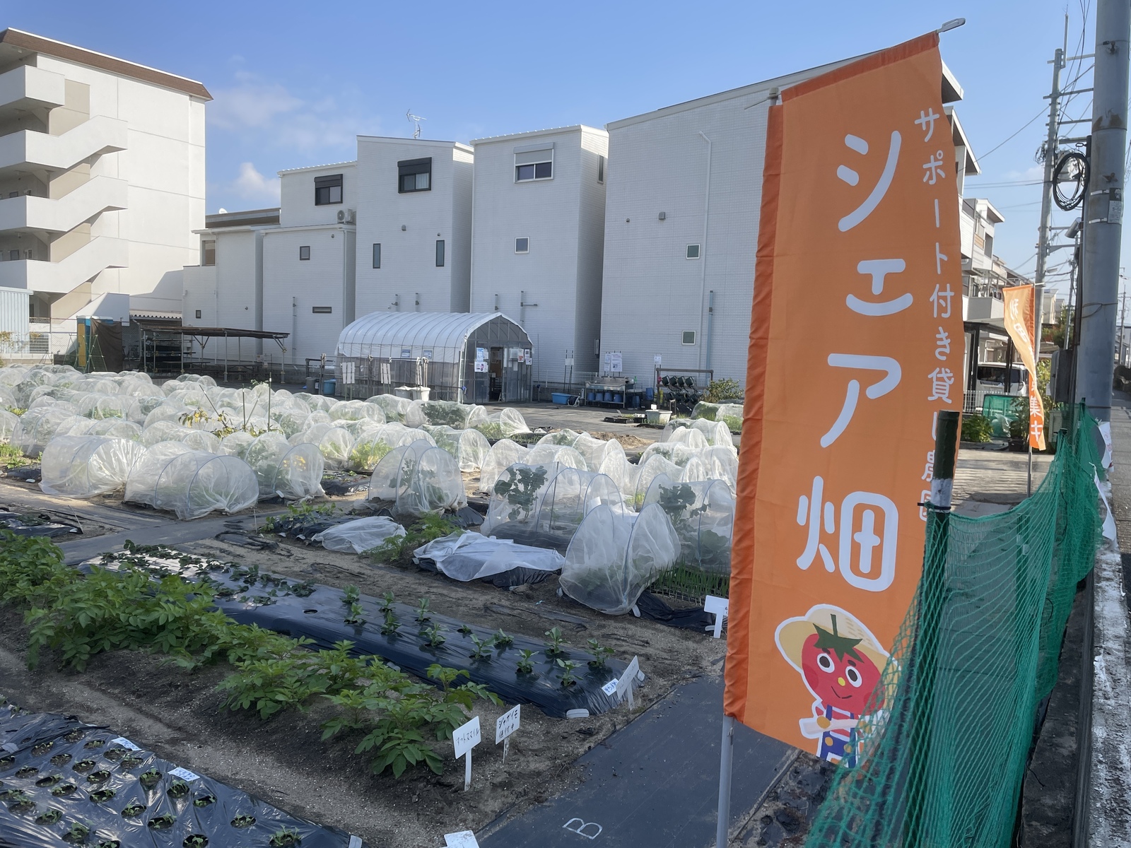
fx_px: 849
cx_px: 566
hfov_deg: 67.3
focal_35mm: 26
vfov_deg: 53.1
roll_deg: -2.6
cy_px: 424
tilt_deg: -4.5
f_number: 1.6
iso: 32
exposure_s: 1/2564
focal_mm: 4.2
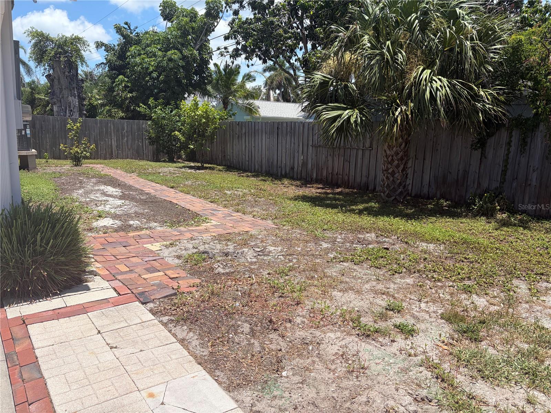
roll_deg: -2.4
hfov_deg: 67.3
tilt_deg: -10.0
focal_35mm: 26
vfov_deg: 53.1
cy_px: 206
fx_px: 414
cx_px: 276
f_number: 1.6
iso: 64
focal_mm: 5.96
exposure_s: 1/3831
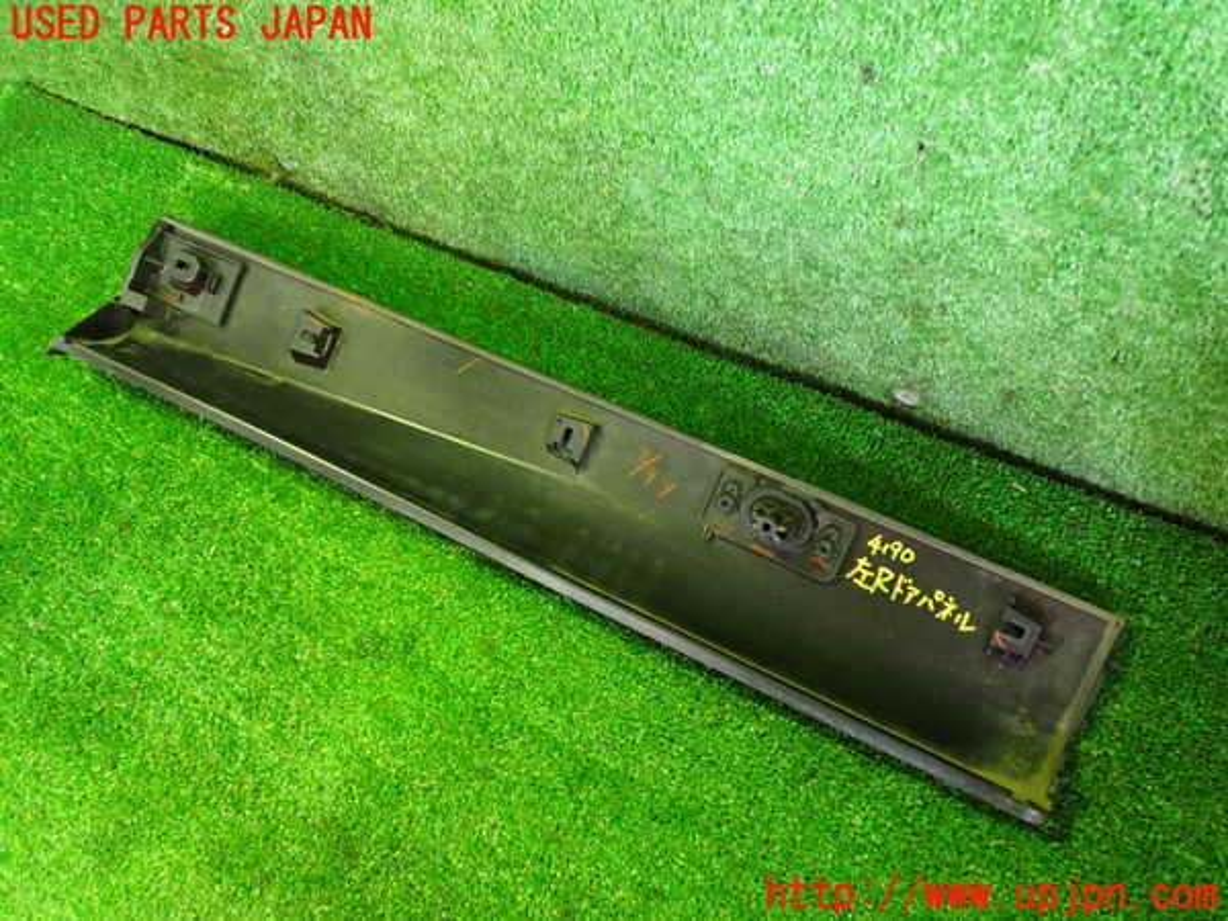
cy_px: 460
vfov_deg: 46.8
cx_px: 614
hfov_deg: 60.0
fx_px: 1064
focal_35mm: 30
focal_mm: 5.4
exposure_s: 1/25
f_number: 2.3
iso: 1000
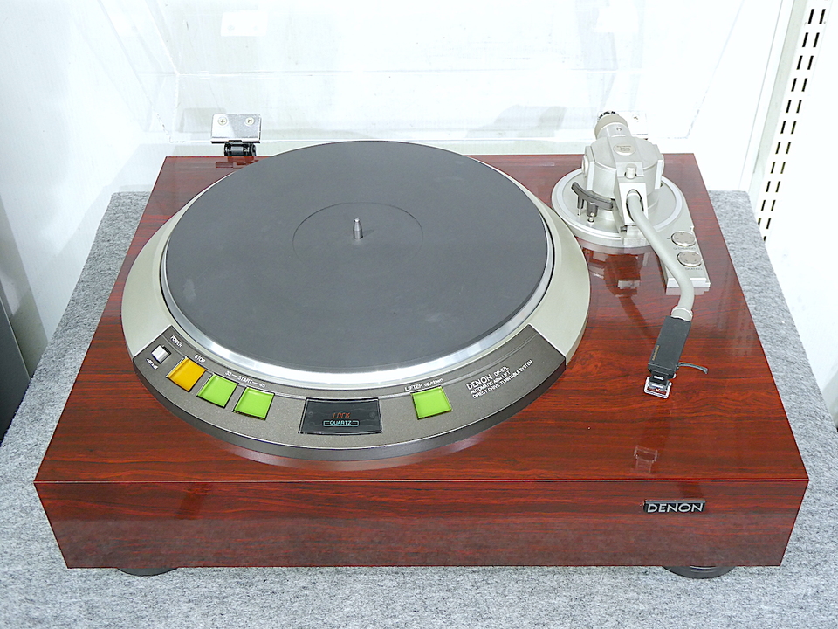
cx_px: 419
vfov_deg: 36.0
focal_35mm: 40
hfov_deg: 46.8
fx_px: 968
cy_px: 314
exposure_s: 1/4
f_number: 3.8
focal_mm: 7.2
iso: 200
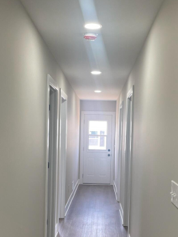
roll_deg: -1.3
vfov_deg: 37.8
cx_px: 93
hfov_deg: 29.1
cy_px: 158
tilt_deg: -3.7
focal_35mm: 50
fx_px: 343
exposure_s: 1/60
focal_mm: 4.2
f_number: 1.6
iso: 80
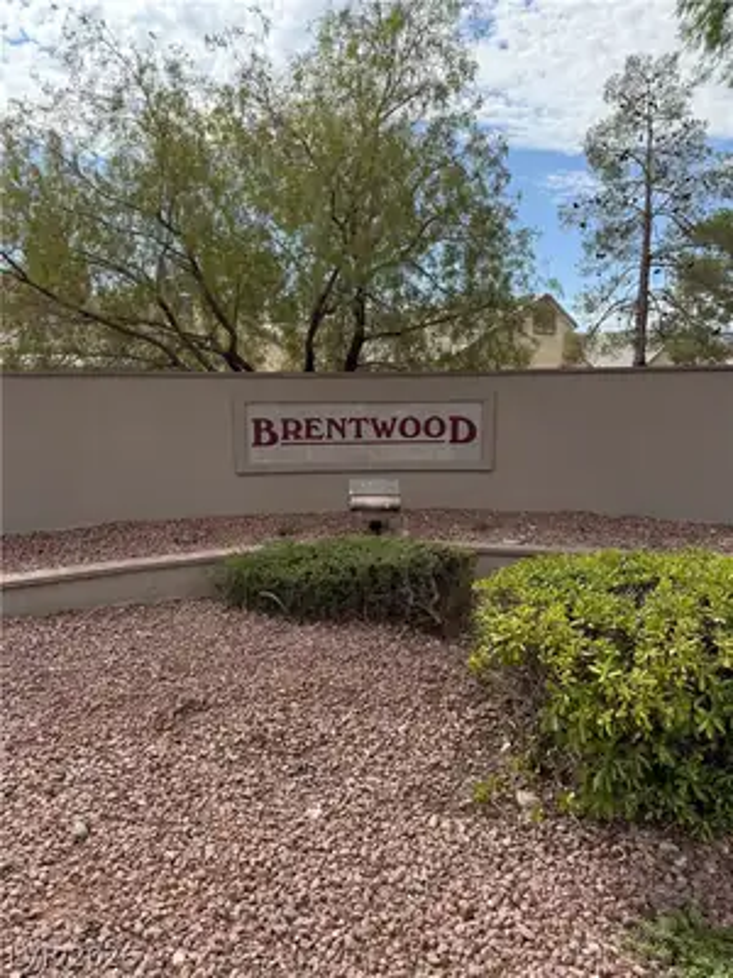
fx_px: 678
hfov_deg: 56.8
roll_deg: -0.1
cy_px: 489
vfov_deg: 71.6
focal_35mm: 24
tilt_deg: -9.1
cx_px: 366
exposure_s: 1/4673
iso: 125
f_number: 1.78
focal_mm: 6.76
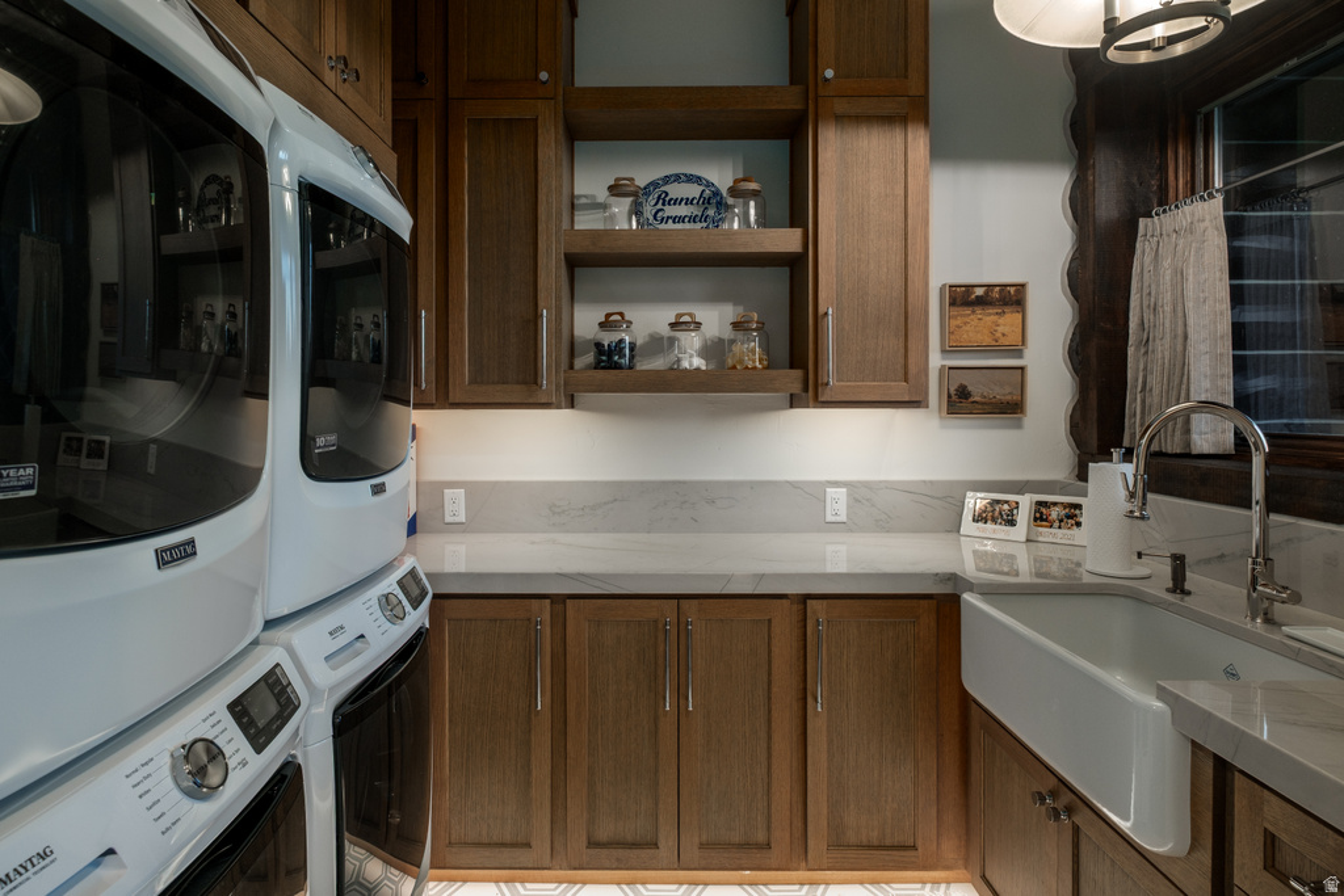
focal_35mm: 19
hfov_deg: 86.9
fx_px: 709
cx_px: 672
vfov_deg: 64.6
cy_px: 448
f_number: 5.6
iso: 400
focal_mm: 12.6
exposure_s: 1/40
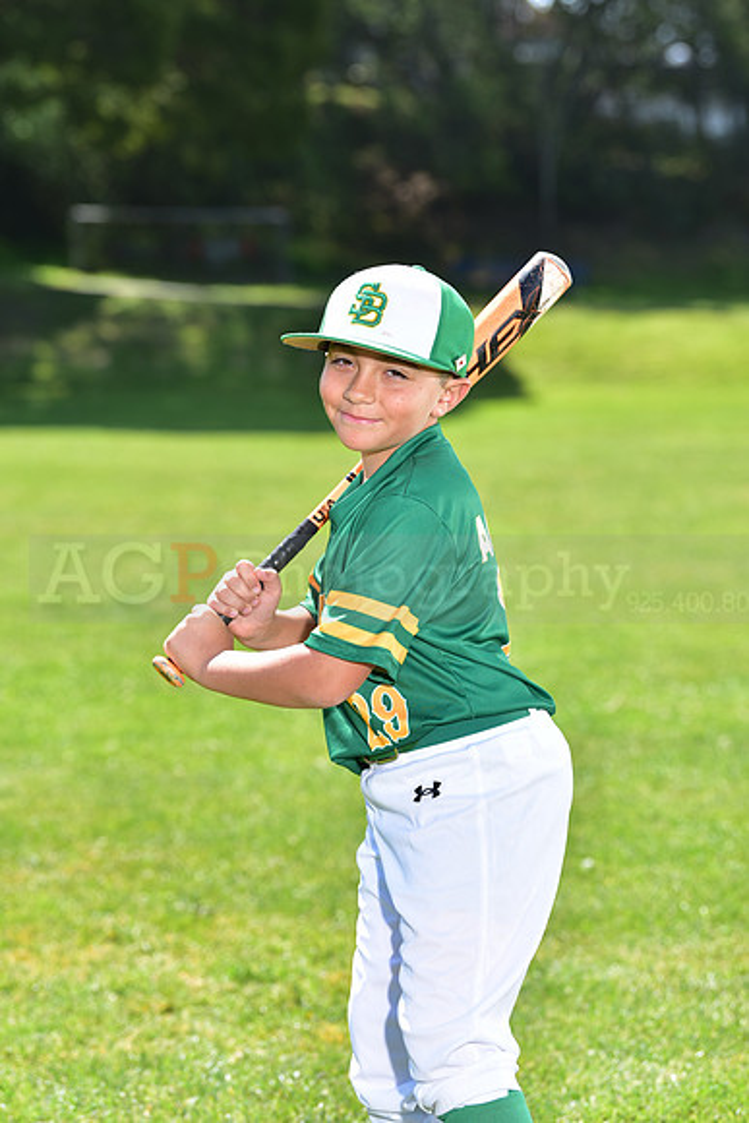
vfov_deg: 17.1
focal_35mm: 120
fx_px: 3742
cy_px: 562
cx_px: 374
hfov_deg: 11.4
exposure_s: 1/250
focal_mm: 120
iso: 100
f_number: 5
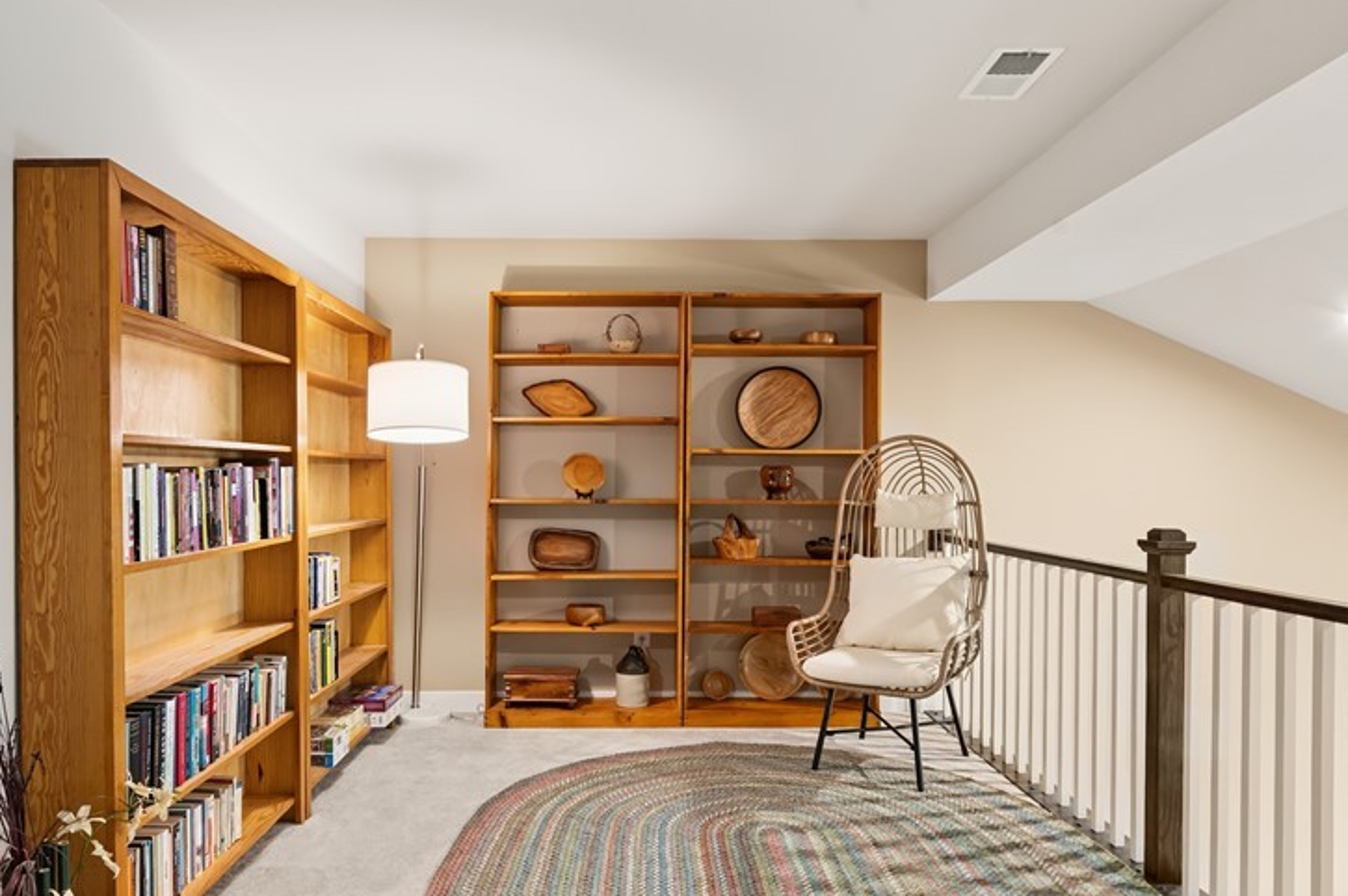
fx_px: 898
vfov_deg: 52.9
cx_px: 648
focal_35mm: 24
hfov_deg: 73.8
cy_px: 510
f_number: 9
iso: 1600
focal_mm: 16
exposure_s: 1/2.5
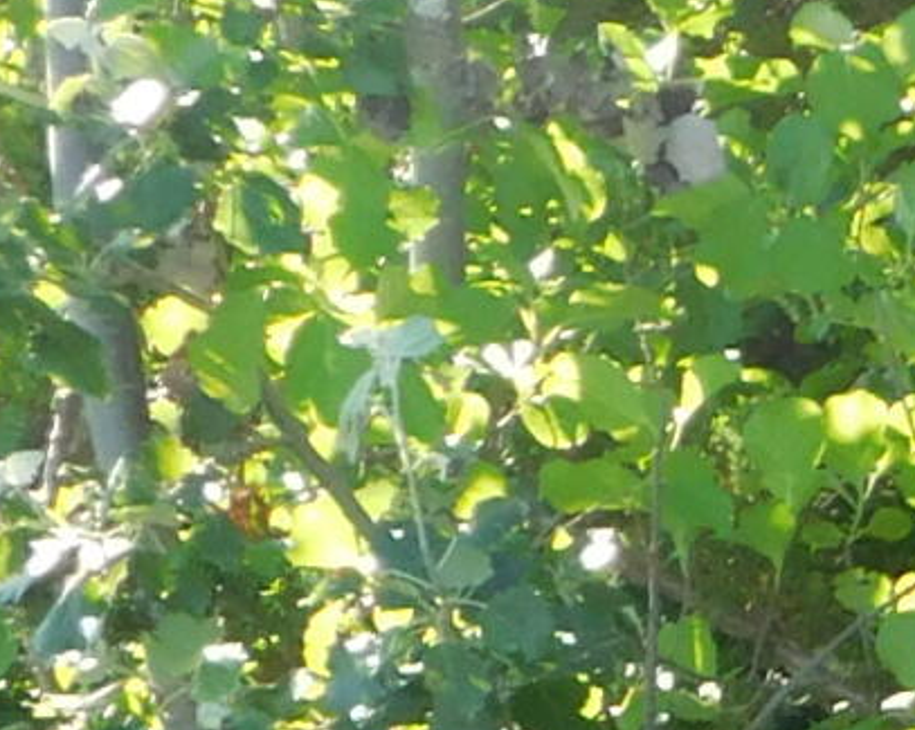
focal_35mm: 324
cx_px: 3132
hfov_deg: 5.5
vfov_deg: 4.6
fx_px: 8768
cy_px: 1810
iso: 125
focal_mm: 8
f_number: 3.7
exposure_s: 1/125
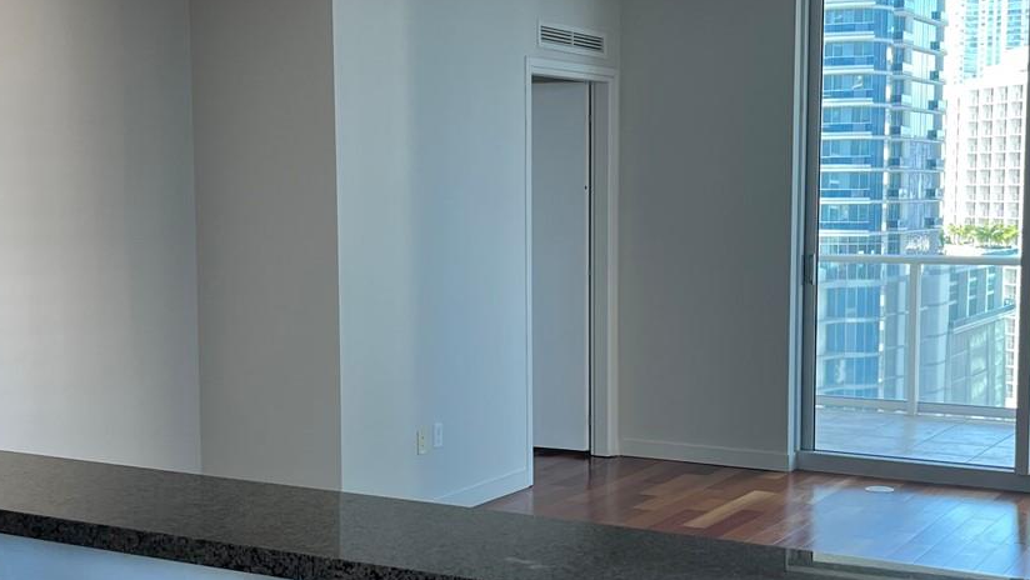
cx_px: 584
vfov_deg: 21.8
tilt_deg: -4.9
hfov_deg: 37.8
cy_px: 355
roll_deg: -0.1
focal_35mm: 55
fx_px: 1503
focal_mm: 5.7
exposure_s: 1/121
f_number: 1.5
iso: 50
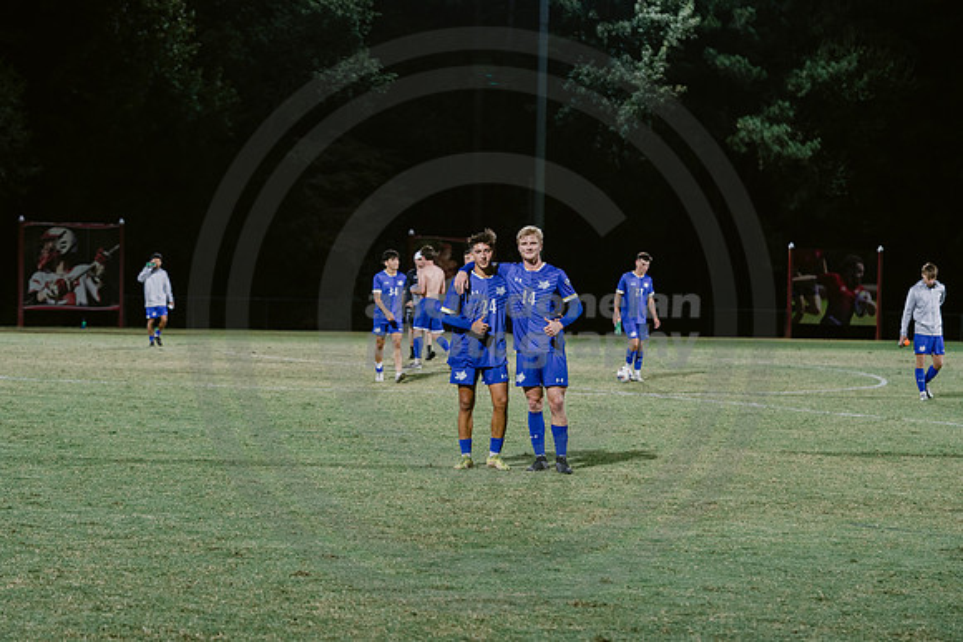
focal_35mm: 90
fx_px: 2408
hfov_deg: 22.6
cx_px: 482
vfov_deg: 15.2
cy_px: 321
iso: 2000
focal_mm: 90
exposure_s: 1/200
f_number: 4
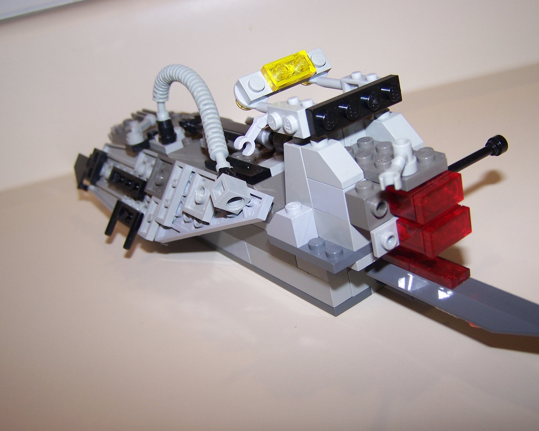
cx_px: 290
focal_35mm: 40
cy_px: 218
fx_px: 638
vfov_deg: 37.3
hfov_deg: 45.8
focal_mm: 6.3
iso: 80
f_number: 2.8
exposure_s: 1/60
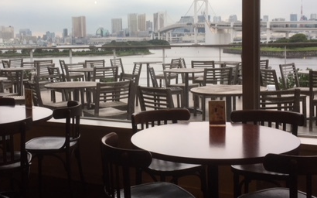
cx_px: 138
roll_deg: +1.6
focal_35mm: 48
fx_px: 415
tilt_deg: -6.5
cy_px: 80
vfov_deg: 26.8
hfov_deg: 41.8
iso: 32
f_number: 2.2
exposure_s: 1/120
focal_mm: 4.15
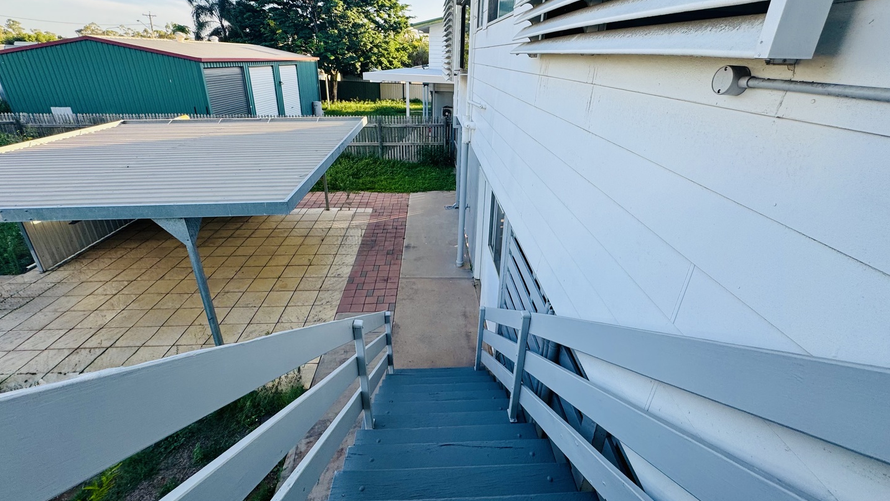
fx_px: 378
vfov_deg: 66.7
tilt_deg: -22.5
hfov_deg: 99.4
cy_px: 212
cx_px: 451
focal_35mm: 16
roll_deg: -2.1
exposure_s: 1/246
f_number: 2.2
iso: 40
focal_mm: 2.22
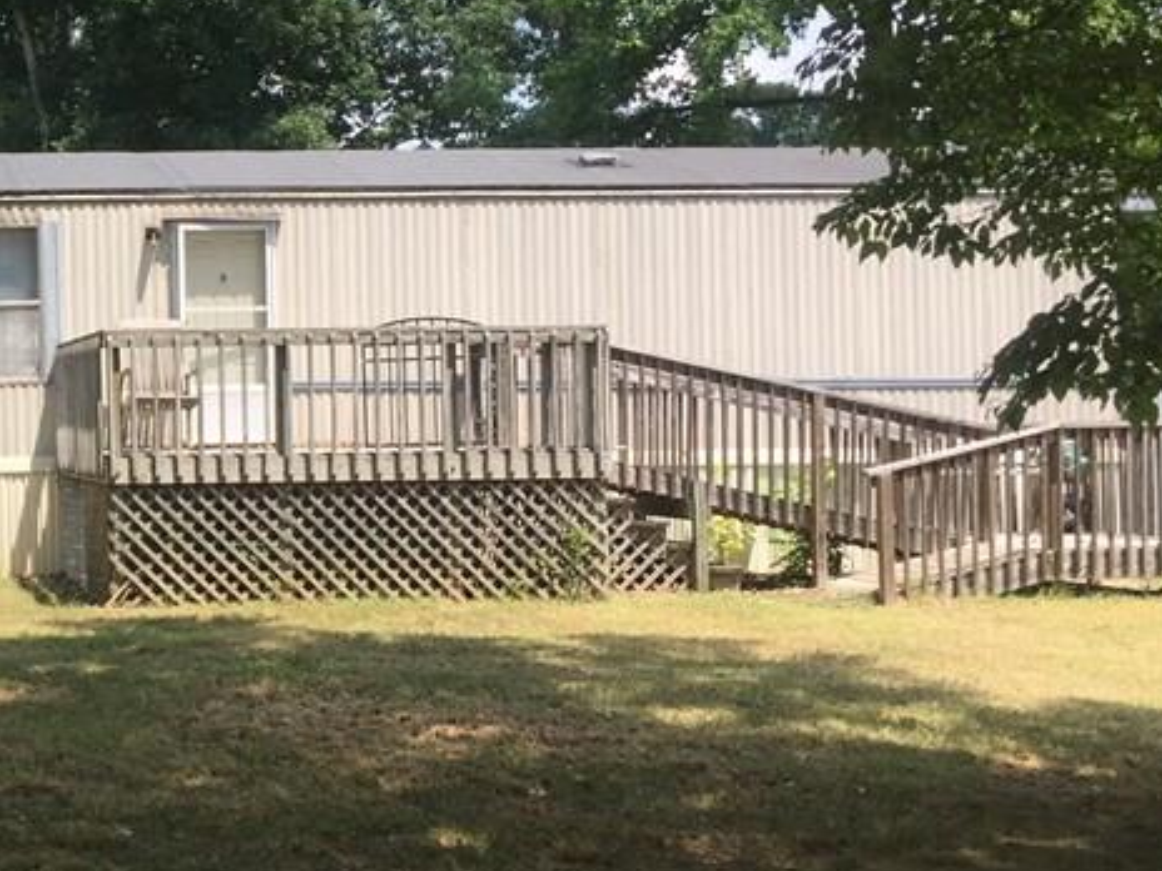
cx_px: -85
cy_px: 408
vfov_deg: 22.9
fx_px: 2148
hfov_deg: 27.9
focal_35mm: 64
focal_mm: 4.15
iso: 32
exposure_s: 1/964
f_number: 2.2
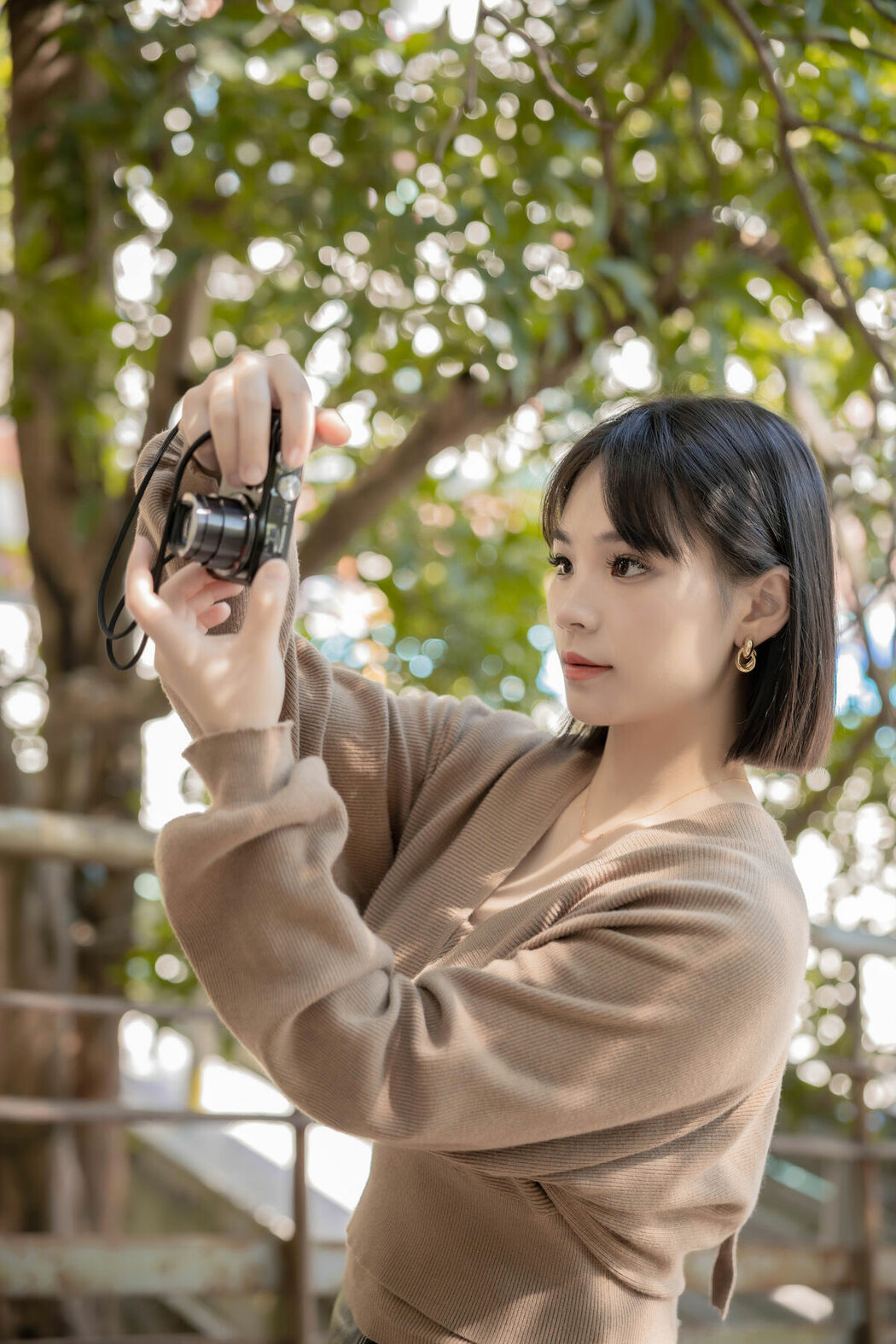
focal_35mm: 54
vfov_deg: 36.9
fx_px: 2016
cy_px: 672
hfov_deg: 25.1
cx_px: 448
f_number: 2.8
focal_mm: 54
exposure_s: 1/60
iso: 100
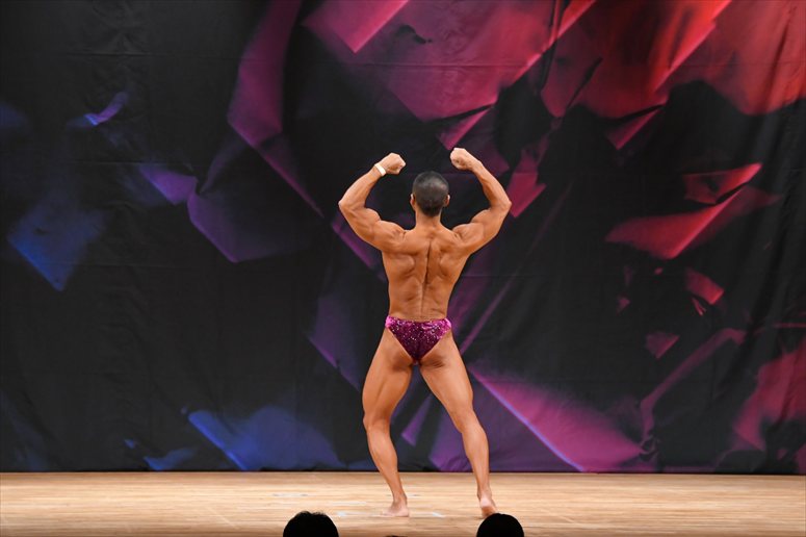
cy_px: 268
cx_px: 403
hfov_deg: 10.2
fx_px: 4520
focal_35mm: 202
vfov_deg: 6.8
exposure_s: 1/400
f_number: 5.6
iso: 3200
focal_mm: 135
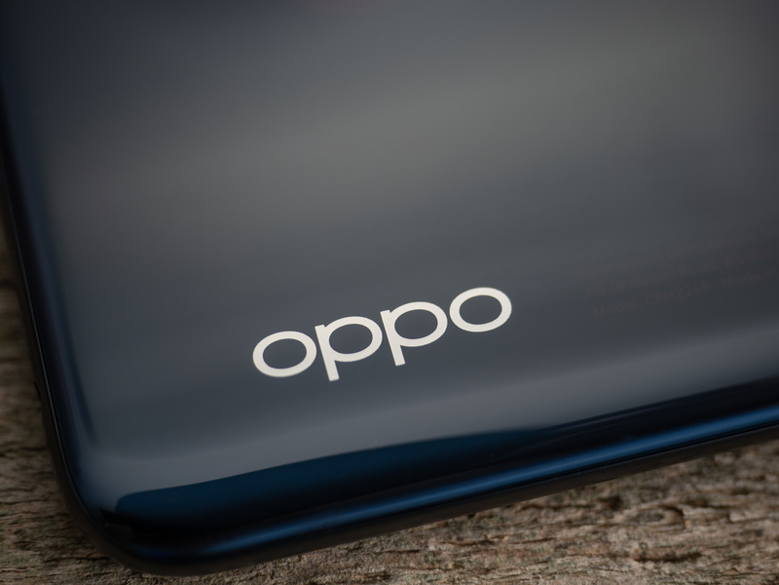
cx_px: 390
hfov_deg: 24.4
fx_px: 1800
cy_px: 292
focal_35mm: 80
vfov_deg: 18.4
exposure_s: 1/5
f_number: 2.8
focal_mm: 40
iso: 100
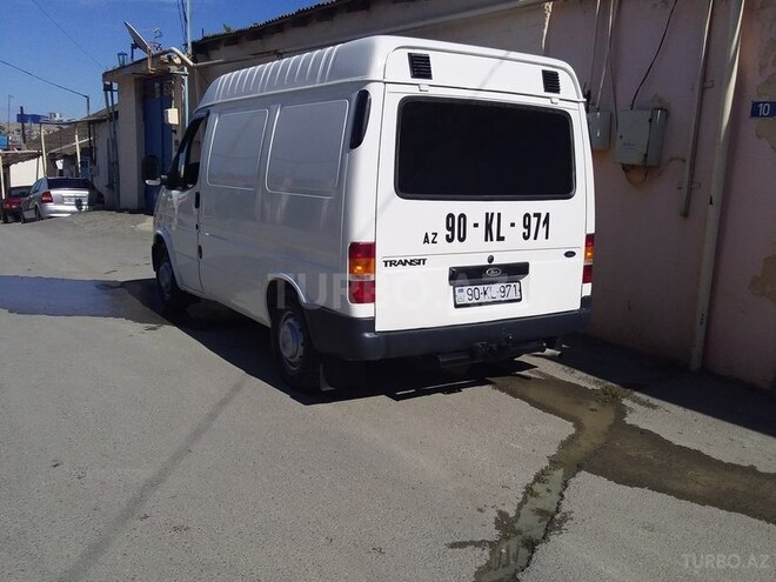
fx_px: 695
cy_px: 291
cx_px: 388
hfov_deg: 58.4
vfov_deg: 45.4
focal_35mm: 31
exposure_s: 1/3989
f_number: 2.2
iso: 40
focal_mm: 3.3
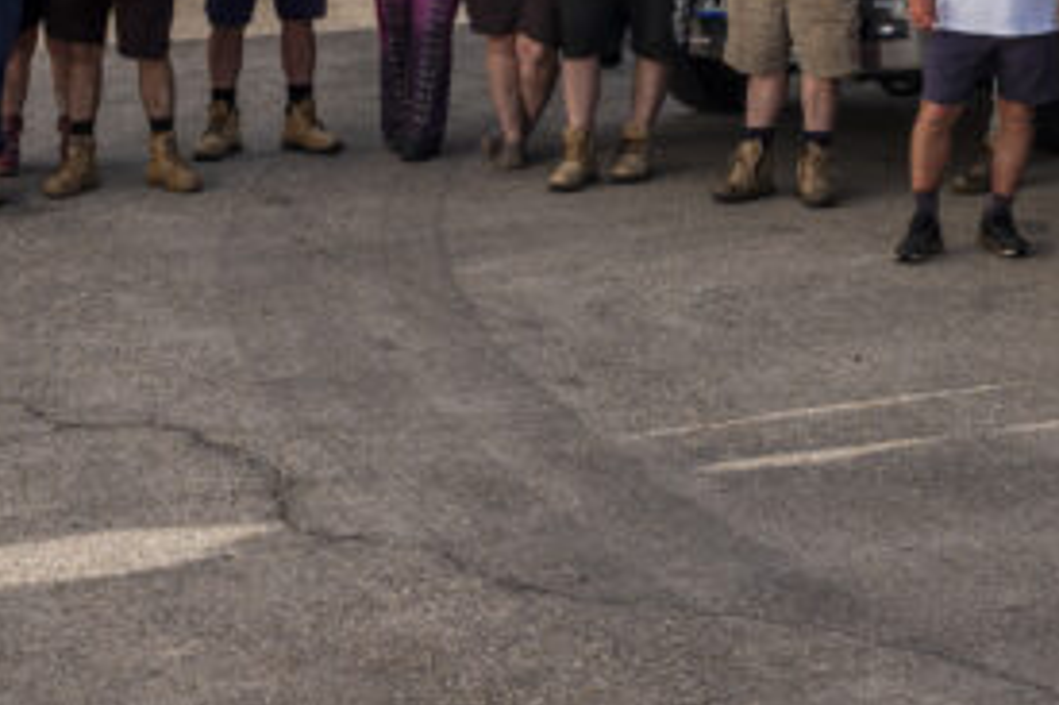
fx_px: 3671
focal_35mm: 125
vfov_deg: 10.7
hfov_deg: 16.2
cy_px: -248
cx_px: 943
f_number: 8
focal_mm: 33.5
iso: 100
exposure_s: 1/320
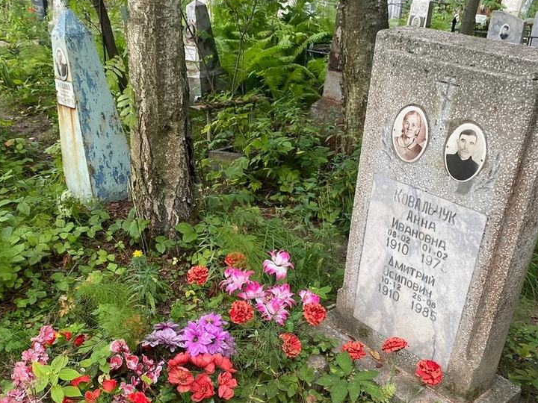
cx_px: 247
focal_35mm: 37
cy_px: 269
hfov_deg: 50.1
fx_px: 575
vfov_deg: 38.2
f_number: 1.8
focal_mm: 4.25
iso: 100
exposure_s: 1/121
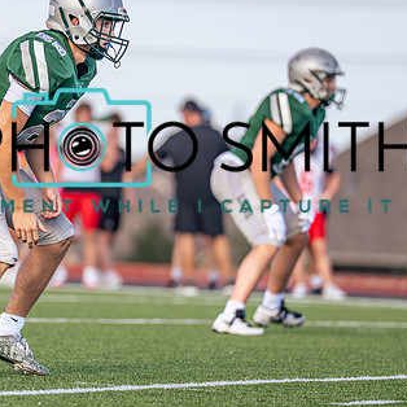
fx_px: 6119
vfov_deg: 3.8
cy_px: 161
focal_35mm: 460
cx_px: 29
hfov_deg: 3.8
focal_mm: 200
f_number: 2.8
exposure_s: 1/1000
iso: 125
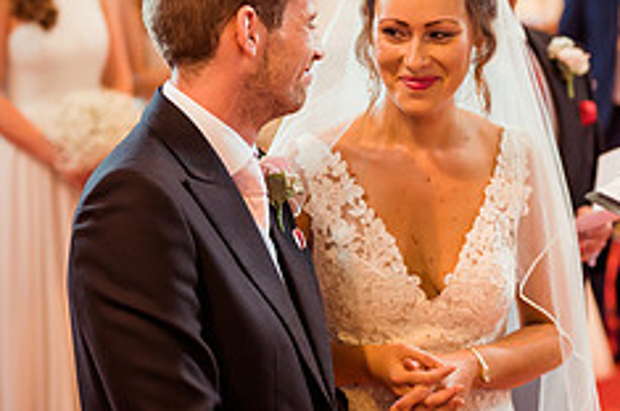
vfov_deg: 11.0
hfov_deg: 16.5
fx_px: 2133
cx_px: 412
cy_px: 100
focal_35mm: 124
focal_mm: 50
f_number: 2.2
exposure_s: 1/160
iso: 900
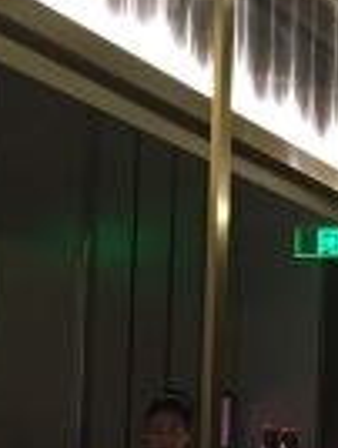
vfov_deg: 13.0
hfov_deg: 9.8
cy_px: 368
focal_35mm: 151
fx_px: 1960
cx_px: 296
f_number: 2.2
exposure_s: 1/33
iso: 200
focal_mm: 4.15
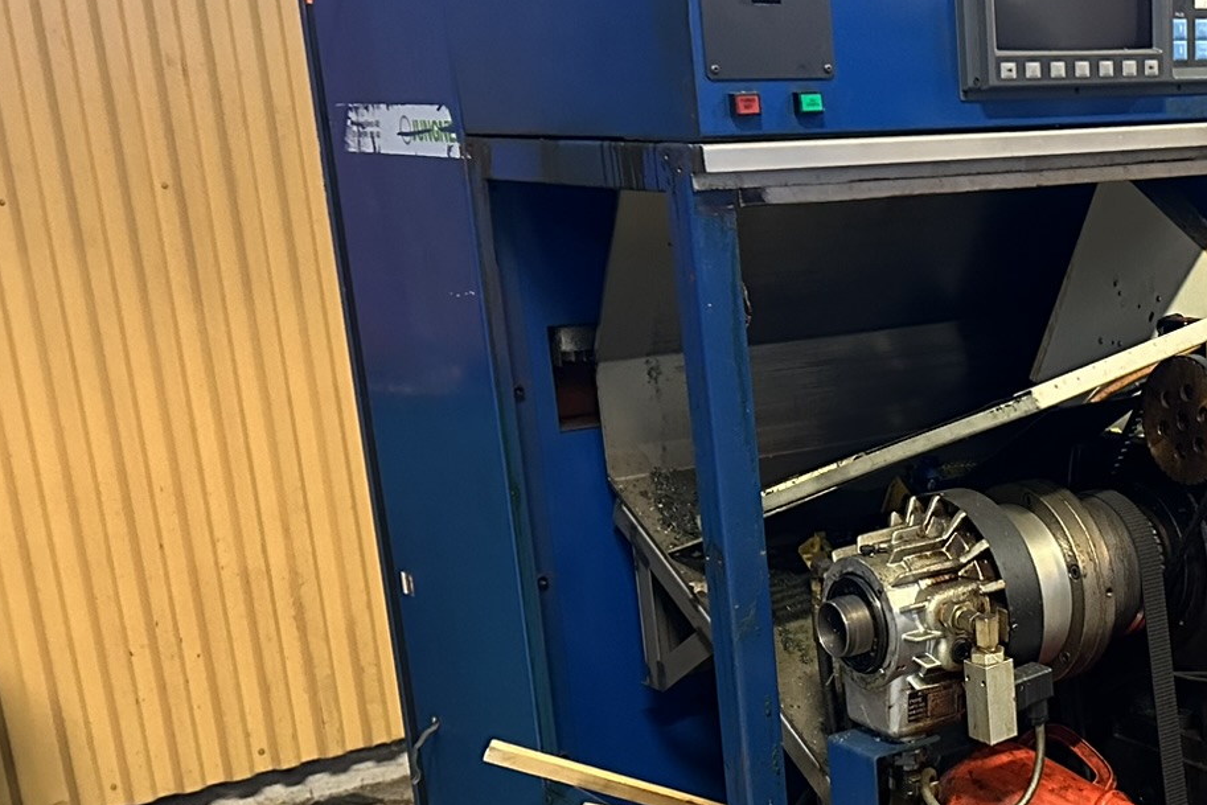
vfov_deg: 23.8
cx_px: 1124
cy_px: 662
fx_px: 1878
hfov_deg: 33.4
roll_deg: +1.0
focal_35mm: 56
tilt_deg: -17.6
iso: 800
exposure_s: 1/33
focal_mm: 6.86
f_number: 1.78
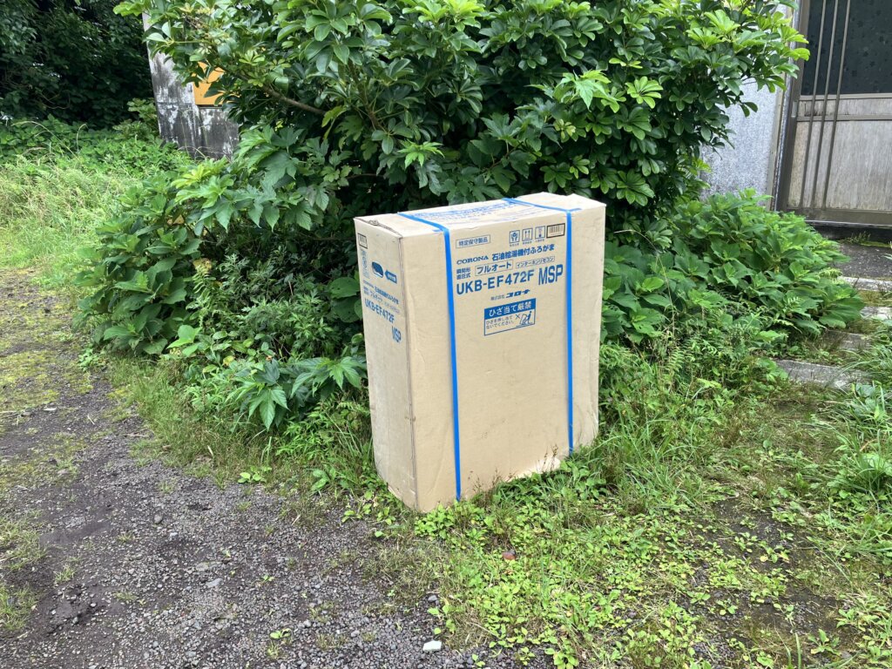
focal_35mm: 28
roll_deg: +1.6
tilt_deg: -17.6
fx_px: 722
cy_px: 334
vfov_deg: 49.7
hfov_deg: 63.4
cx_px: 446
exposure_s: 1/223
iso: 25
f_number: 1.8
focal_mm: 3.99
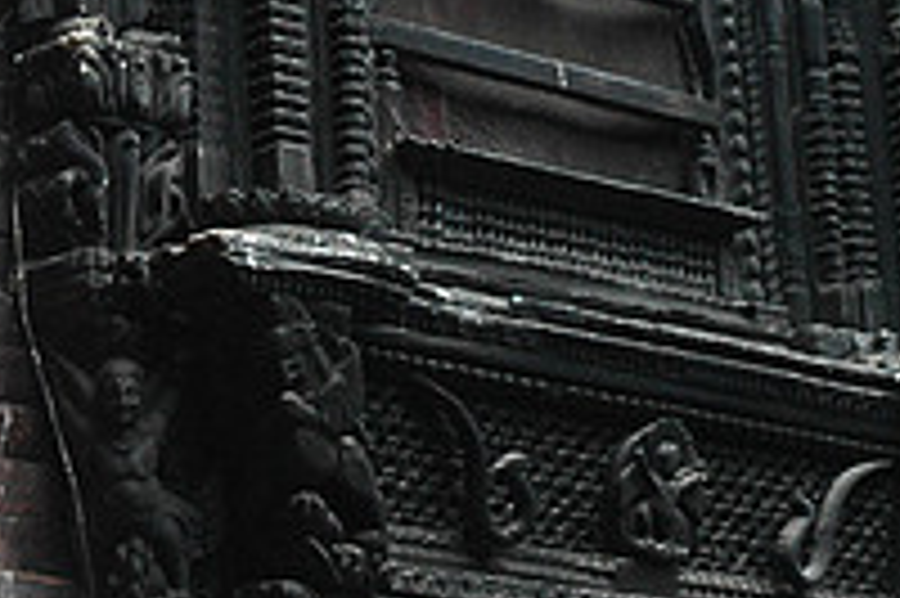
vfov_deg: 7.4
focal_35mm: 184
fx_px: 4590
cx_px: 819
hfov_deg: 11.1
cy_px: -128
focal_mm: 35
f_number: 4.5
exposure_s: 1/40
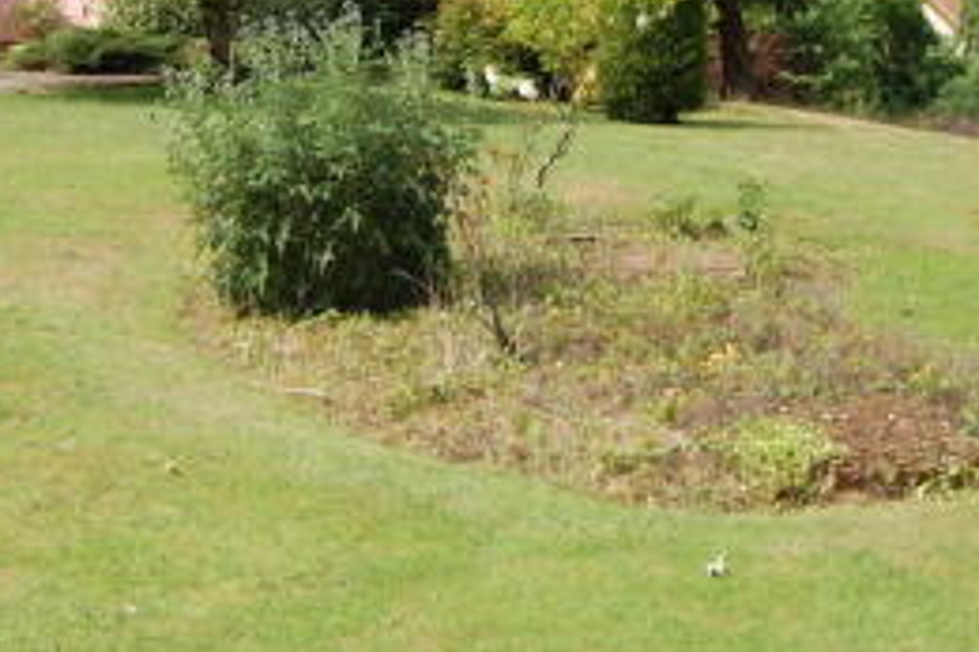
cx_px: 768
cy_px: -19
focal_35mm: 68
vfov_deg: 19.4
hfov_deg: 29.1
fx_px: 1848
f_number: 5.6
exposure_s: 1/500
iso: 200
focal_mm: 18
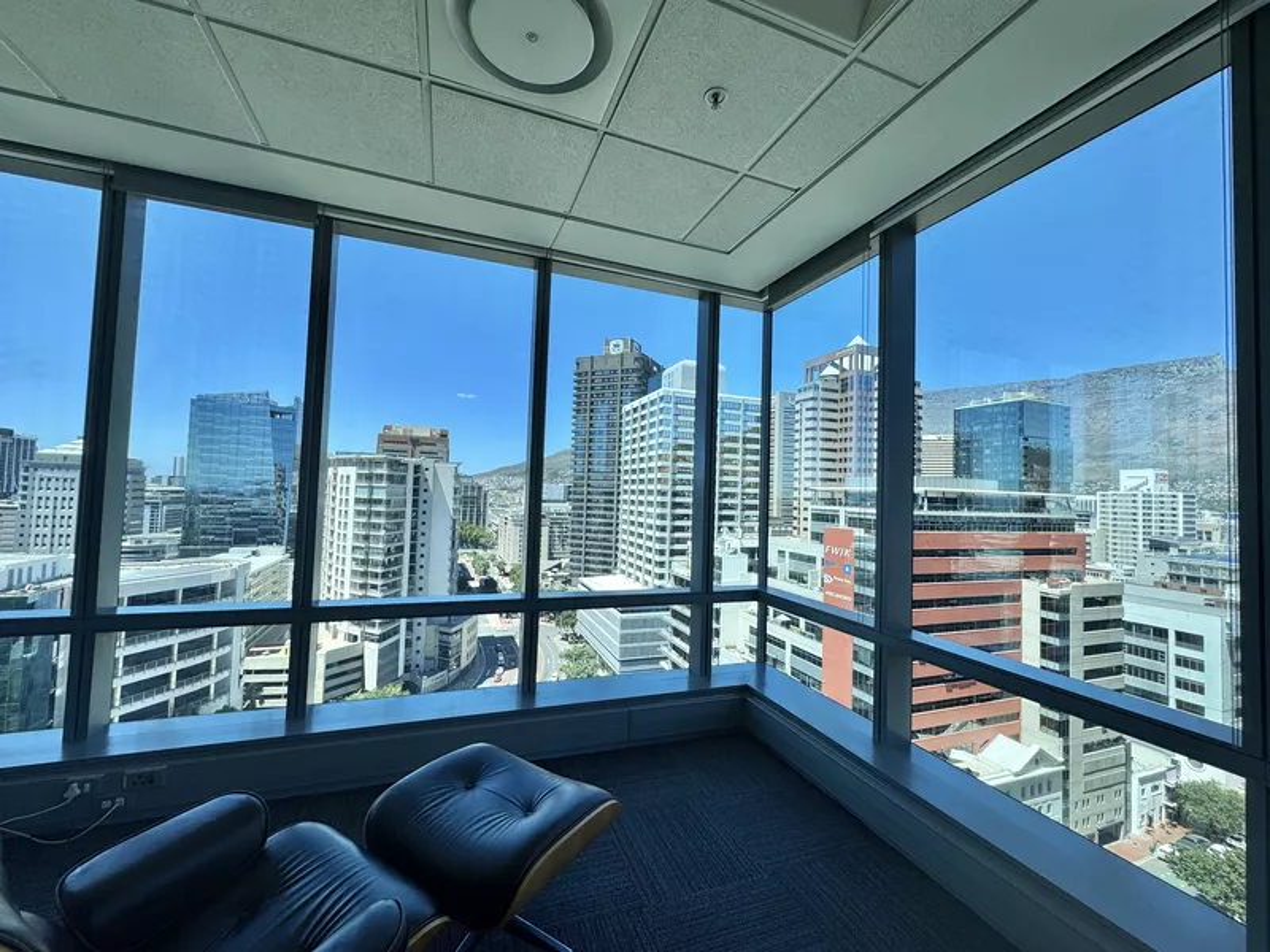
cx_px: 635
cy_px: 476
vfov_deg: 85.7
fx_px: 514
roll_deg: -2.1
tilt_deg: +2.6
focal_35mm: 14
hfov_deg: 102.1
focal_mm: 2.22
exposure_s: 1/720
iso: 40
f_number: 2.2
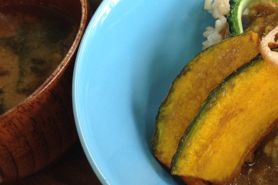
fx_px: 502
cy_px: 47
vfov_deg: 20.8
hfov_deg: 29.8
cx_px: 246
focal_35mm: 65
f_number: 2.4
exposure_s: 1/40
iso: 50
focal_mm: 4.28
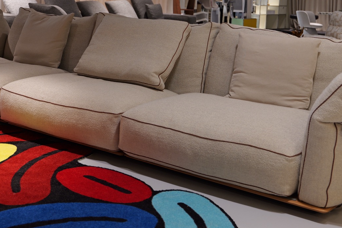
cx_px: 158
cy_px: 51
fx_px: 561
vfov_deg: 22.7
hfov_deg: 33.9
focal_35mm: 59
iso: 400
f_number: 3.2
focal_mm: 34
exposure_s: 1/40
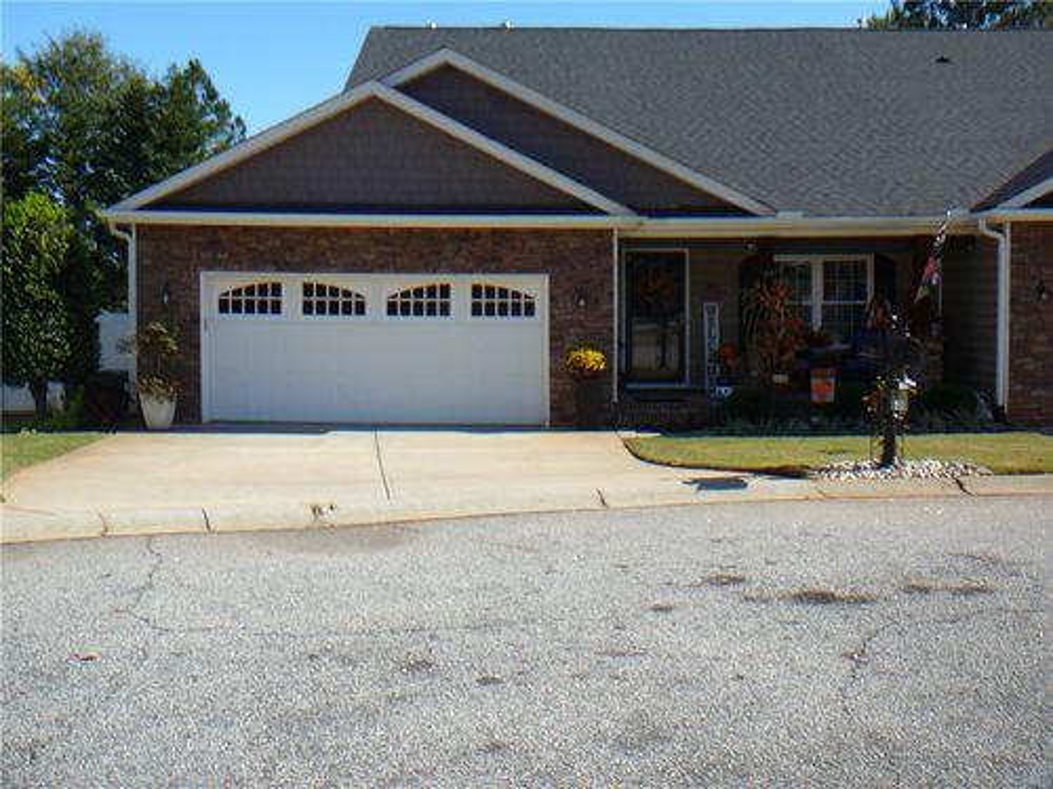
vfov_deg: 40.7
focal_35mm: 35
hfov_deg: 52.6
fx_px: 1065
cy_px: 394
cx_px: 526
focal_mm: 5.2
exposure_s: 1/800
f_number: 2.8
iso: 80
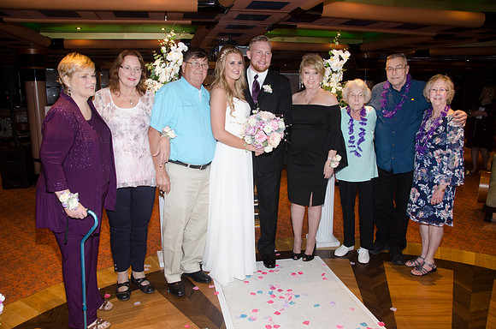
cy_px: 164
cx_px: 248
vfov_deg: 47.7
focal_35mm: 27
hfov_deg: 67.5
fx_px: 371
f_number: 5.6
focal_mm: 18
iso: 400
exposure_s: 1/60
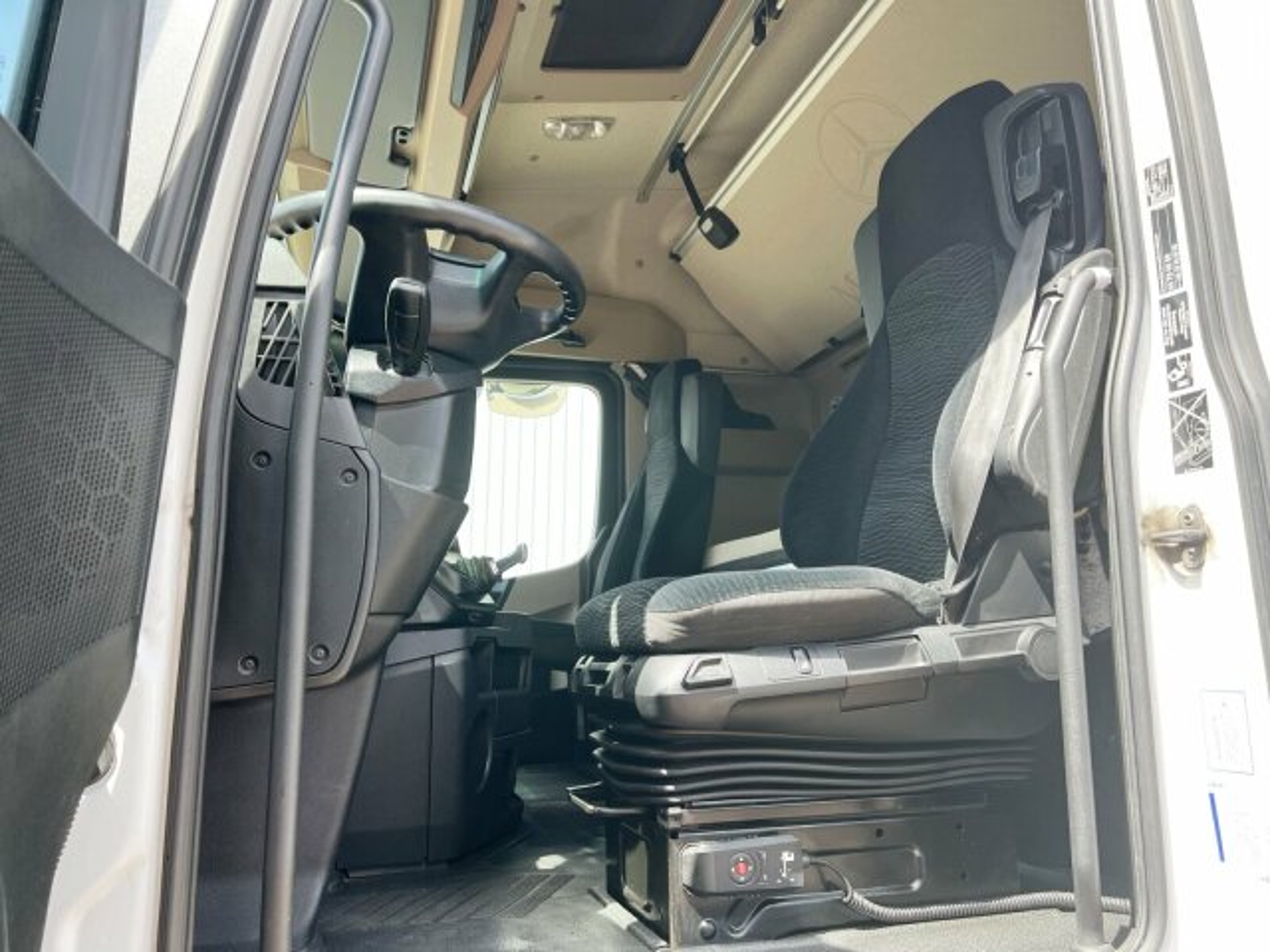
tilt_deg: +14.2
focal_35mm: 26
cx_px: 635
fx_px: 954
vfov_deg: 53.1
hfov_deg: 67.3
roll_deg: +0.4
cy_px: 476
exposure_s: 1/375
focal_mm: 5.7
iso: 50
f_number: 1.5
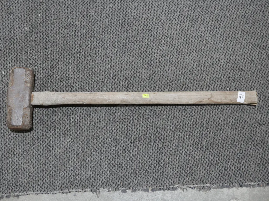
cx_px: 134
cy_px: 100
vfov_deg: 30.3
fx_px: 373
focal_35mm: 48
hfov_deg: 39.7
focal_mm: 24
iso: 500
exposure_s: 1/60
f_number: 5.2
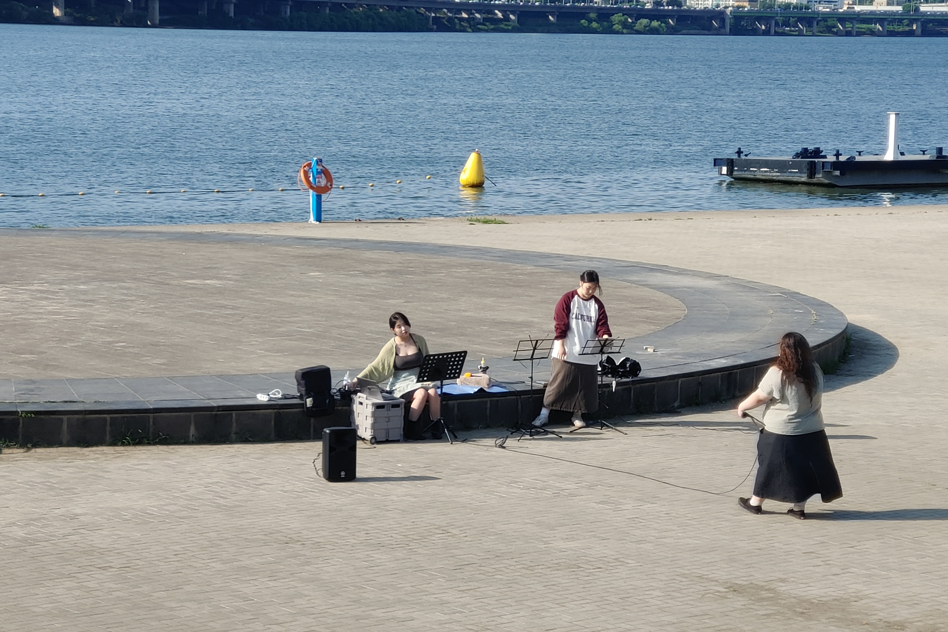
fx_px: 2660
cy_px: 310
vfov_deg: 13.6
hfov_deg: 20.2
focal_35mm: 101
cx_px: 474
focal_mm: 5.88
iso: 50
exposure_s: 1/478
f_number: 2.4
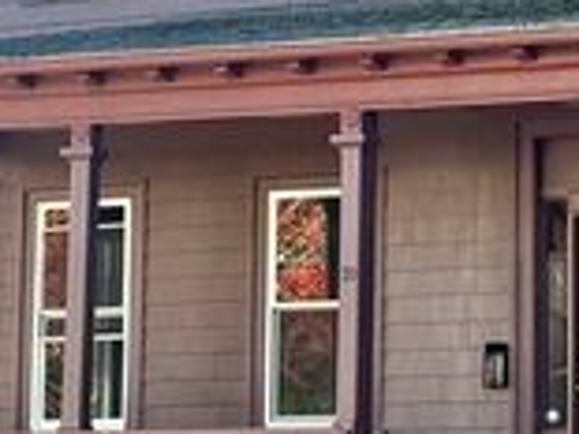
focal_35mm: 155
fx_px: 2591
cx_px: 575
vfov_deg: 9.5
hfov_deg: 12.6
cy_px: 125
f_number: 1.78
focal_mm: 6.76
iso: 100
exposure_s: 1/733
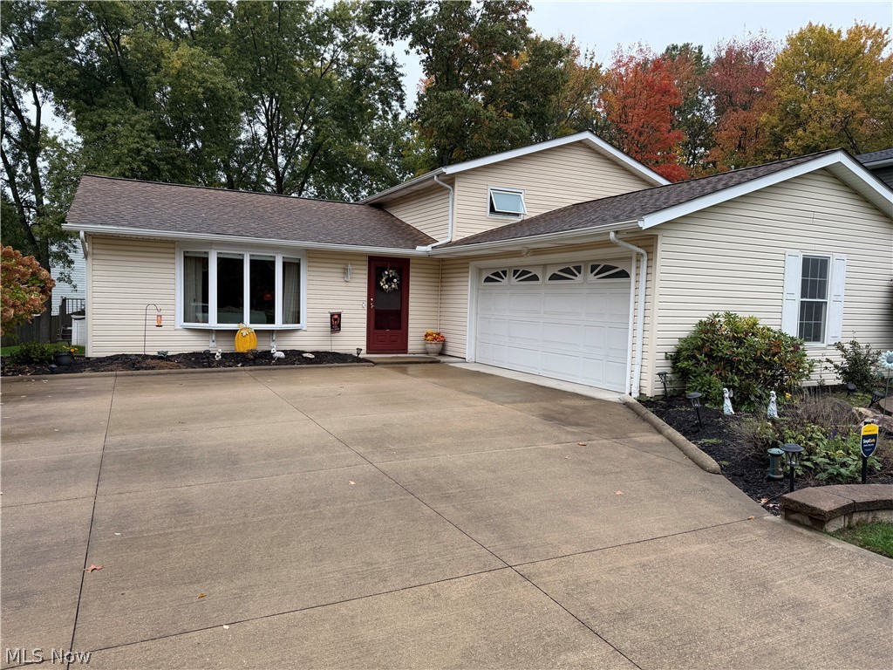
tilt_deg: -3.8
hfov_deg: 71.6
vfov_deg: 56.8
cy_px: 335
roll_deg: -2.7
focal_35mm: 24
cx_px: 446
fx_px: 619
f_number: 1.78
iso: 80
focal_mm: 6.76
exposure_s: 1/327
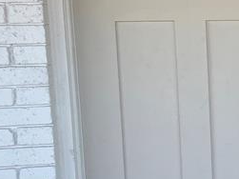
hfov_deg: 16.5
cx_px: 385
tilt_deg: -8.9
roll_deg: +1.4
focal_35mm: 106
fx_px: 732
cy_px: 99
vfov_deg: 13.9
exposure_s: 1/602
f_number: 1.6
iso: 50
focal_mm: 5.1
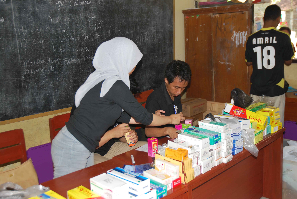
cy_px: 100
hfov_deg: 47.9
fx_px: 335
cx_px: 148
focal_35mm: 40
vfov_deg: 33.1
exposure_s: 1/60
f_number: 3.8
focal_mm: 27
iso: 200
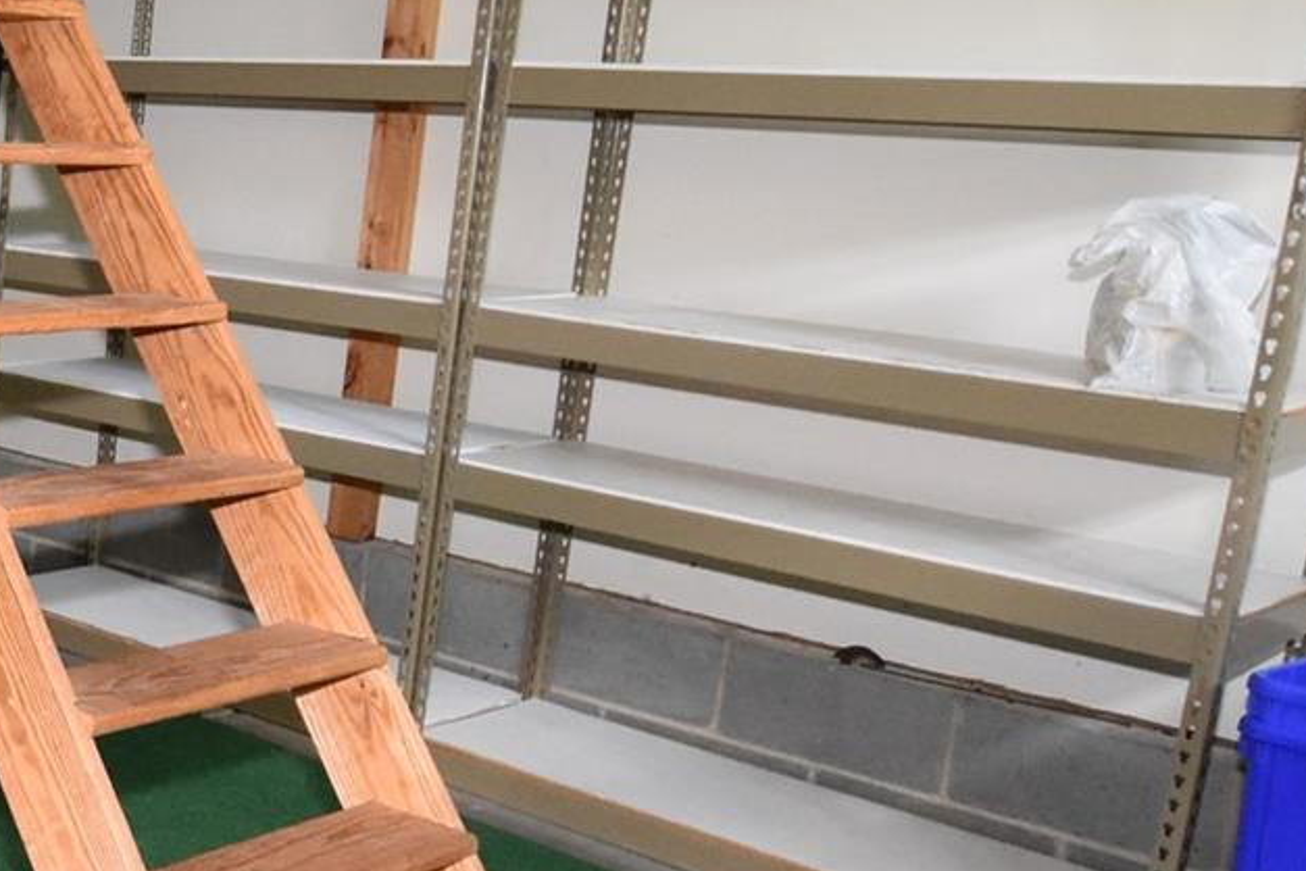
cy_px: 397
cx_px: -362
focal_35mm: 49
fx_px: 1777
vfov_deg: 27.5
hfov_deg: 31.7
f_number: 4
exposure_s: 1/60
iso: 2000
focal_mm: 10
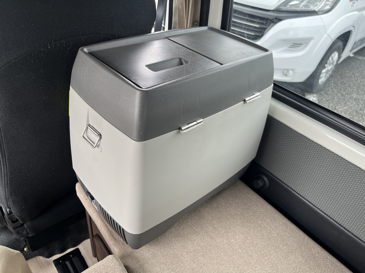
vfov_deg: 53.1
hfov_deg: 67.3
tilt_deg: -37.9
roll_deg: -6.4
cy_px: 136
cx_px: 182
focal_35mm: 26
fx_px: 274
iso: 80
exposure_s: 1/121
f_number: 1.6
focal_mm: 5.1
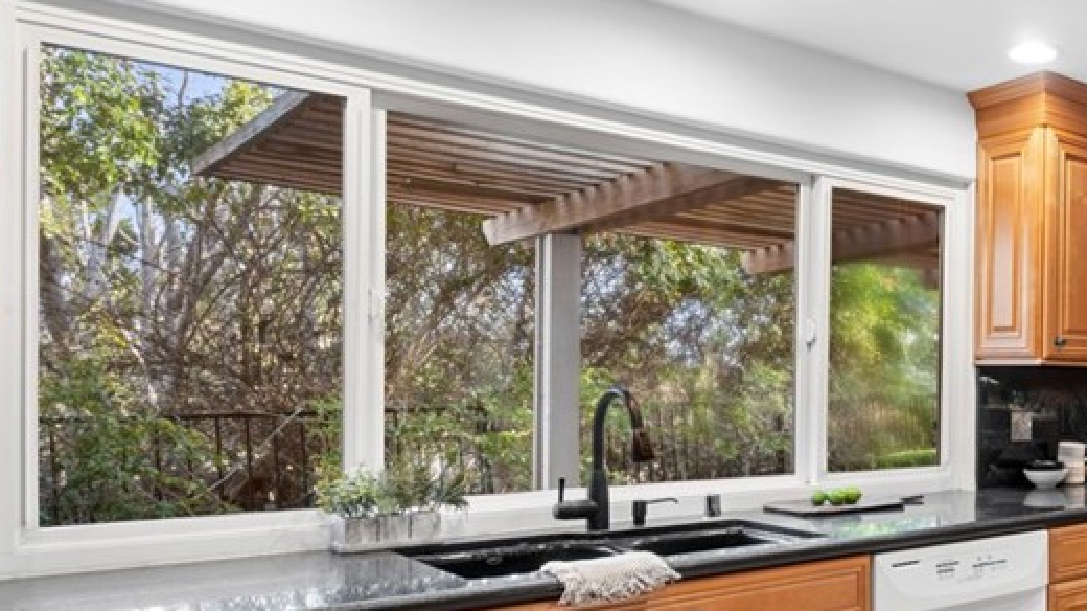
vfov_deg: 35.5
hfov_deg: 50.1
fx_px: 951
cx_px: 1049
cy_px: 369
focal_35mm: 33
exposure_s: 1/10
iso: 320
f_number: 9
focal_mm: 16
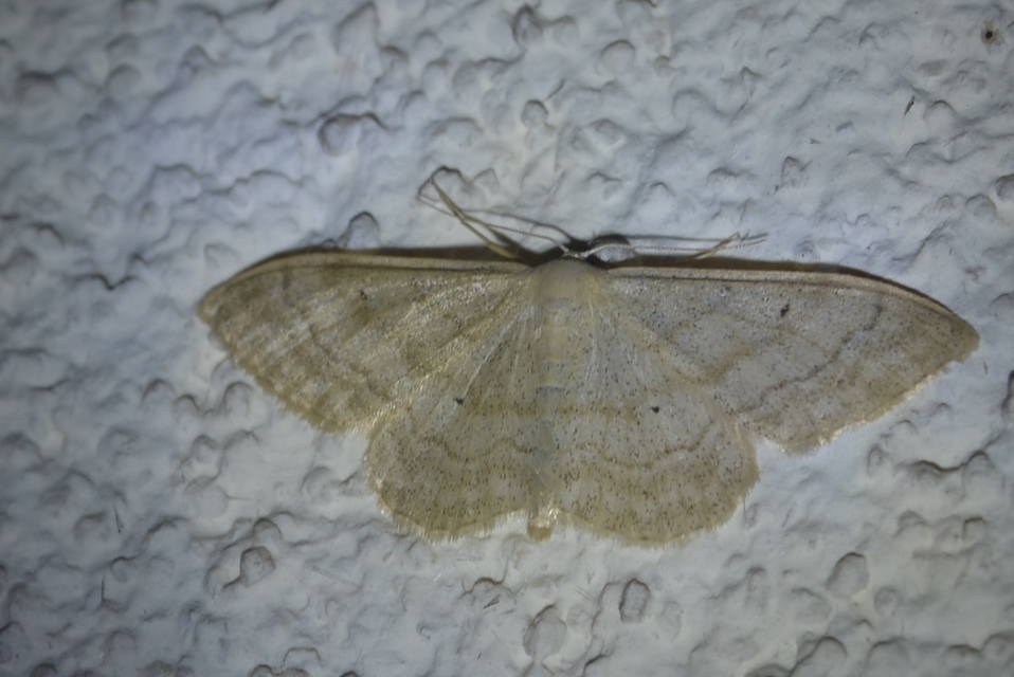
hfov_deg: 24.6
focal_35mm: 82
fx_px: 2325
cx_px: 507
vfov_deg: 16.6
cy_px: 338
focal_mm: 55
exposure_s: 1/80
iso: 100
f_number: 8
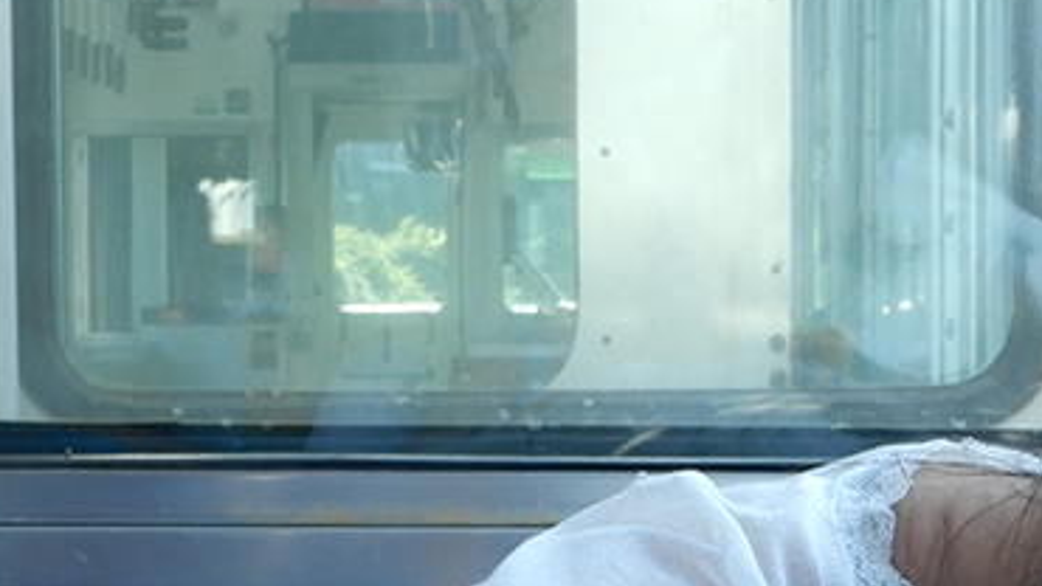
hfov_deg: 13.2
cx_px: 1011
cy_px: 544
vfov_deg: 7.5
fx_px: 4448
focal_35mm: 161
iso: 200
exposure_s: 1/30
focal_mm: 10.2
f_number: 7.1
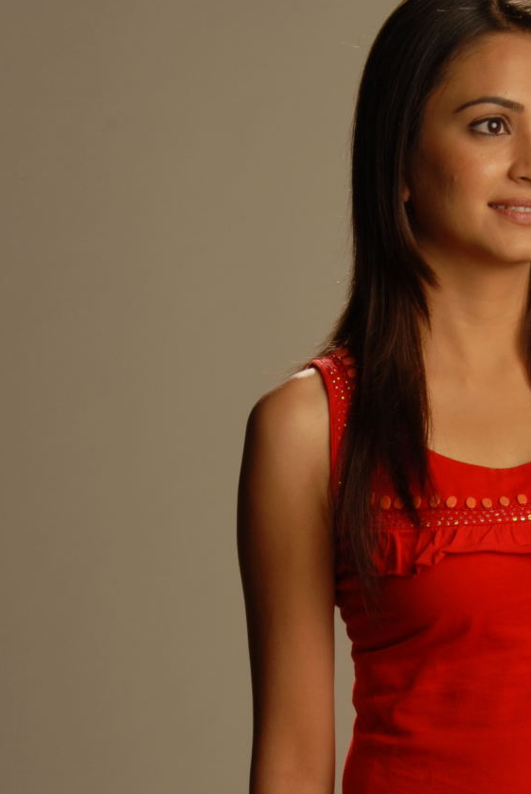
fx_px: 3287
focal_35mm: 149
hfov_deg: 9.2
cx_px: 427
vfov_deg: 13.7
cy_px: 603
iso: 100
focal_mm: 52
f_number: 16
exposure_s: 1/160
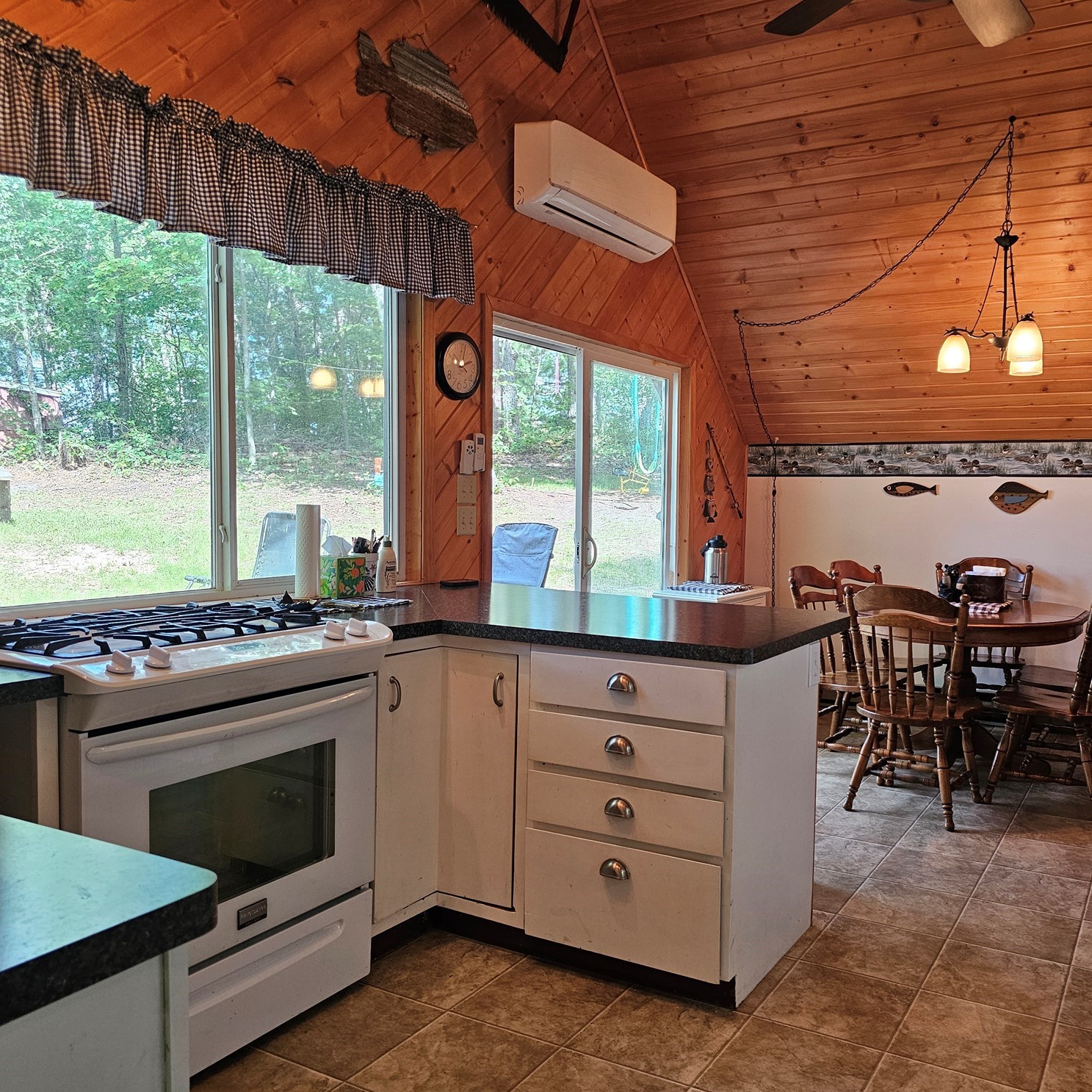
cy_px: 553
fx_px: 999
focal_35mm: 28
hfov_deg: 56.7
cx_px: 670
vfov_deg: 57.3
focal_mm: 6.3
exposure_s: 1/120
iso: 200
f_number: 1.7
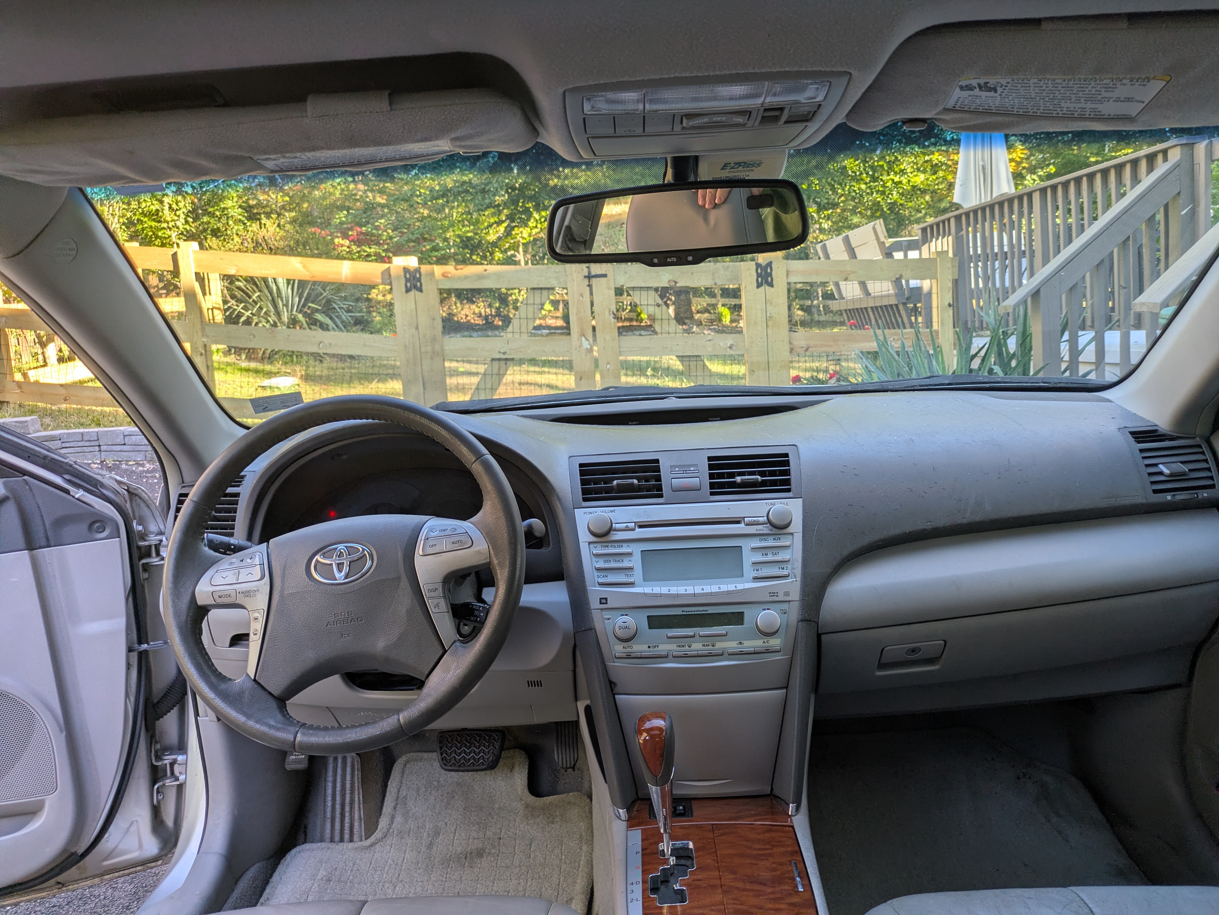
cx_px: 610
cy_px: 458
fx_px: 881
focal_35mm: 25
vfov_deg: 54.9
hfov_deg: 69.4
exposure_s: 1/147
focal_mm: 5.43
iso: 43
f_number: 1.89
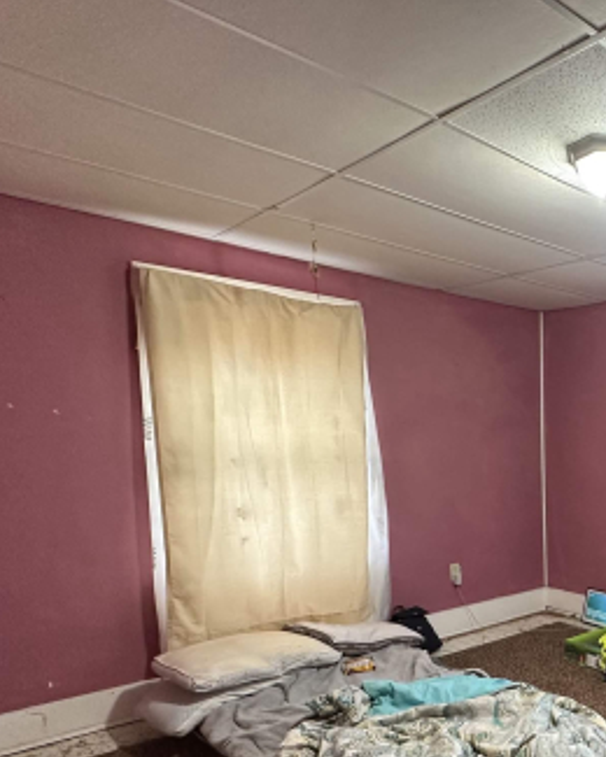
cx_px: 649
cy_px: 531
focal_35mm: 28
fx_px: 628
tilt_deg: -7.4
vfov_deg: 60.1
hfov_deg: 42.0
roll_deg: -0.2
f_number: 2.2
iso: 250
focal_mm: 2.22
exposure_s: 1/60
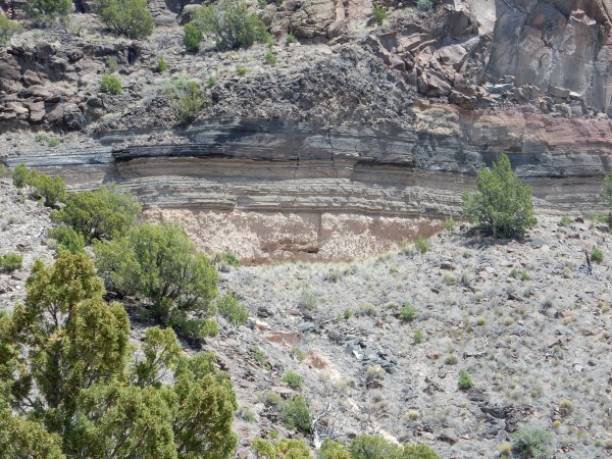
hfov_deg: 19.8
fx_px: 1750
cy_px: 230
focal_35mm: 99
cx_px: 306
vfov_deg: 14.9
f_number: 5.3
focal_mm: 17.6
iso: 125
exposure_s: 1/320
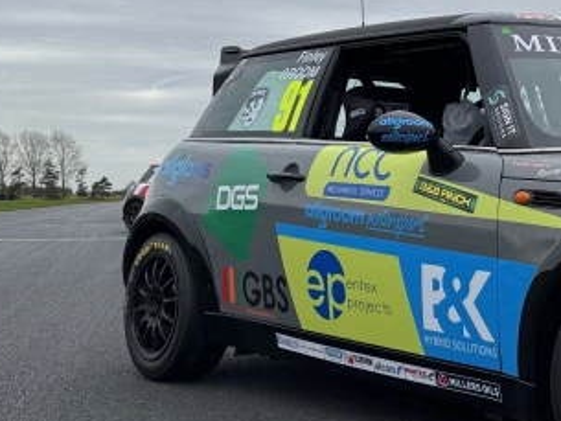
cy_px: 118
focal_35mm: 63
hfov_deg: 28.0
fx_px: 1021
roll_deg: -1.5
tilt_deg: +4.0
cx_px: 620
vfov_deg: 23.1
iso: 80
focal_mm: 6.76
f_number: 1.78
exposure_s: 1/2710
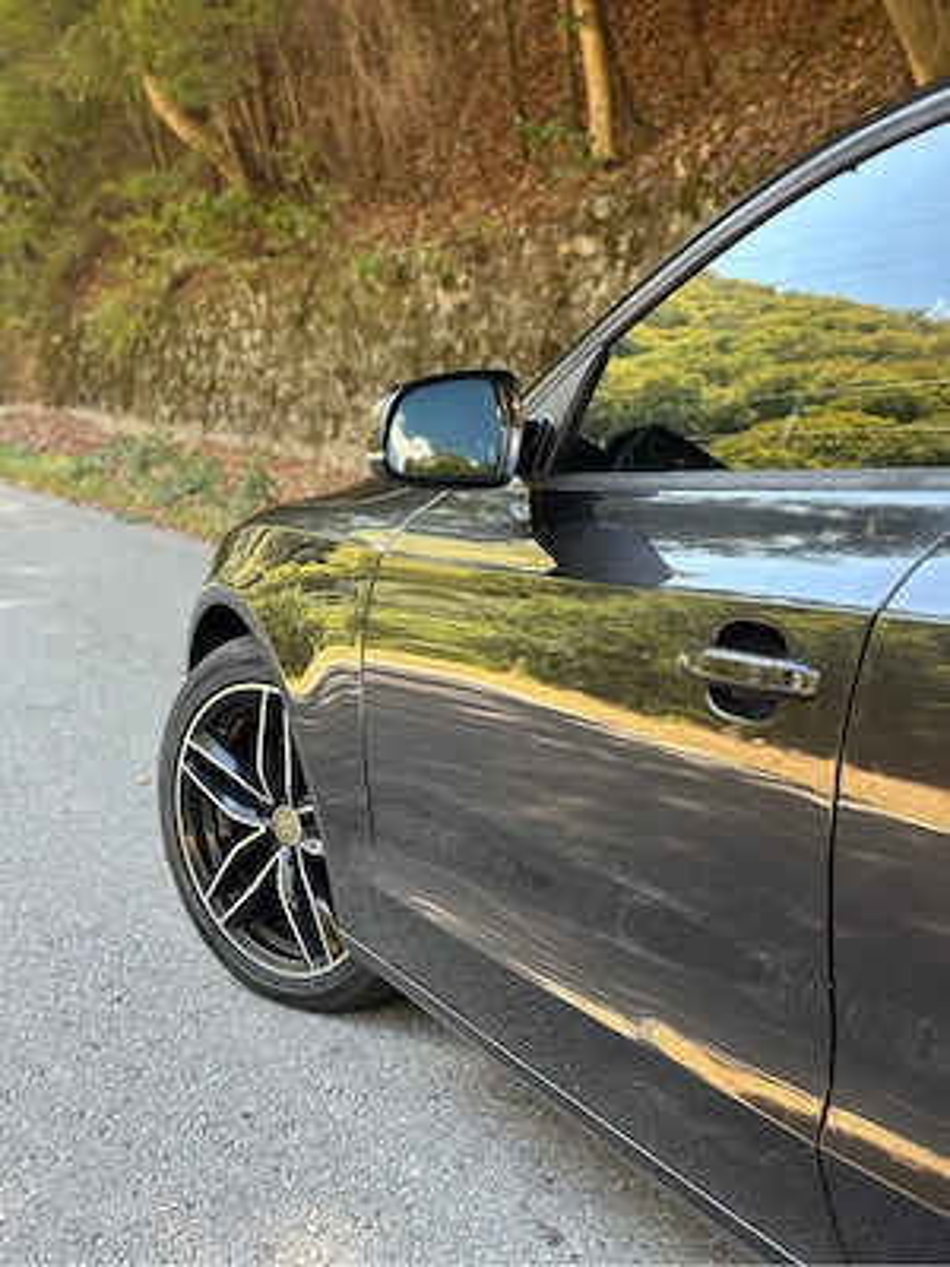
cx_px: 475
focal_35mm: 48
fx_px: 1756
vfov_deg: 39.7
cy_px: 634
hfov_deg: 30.3
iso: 64
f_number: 1.78
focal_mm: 6.86
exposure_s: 1/154
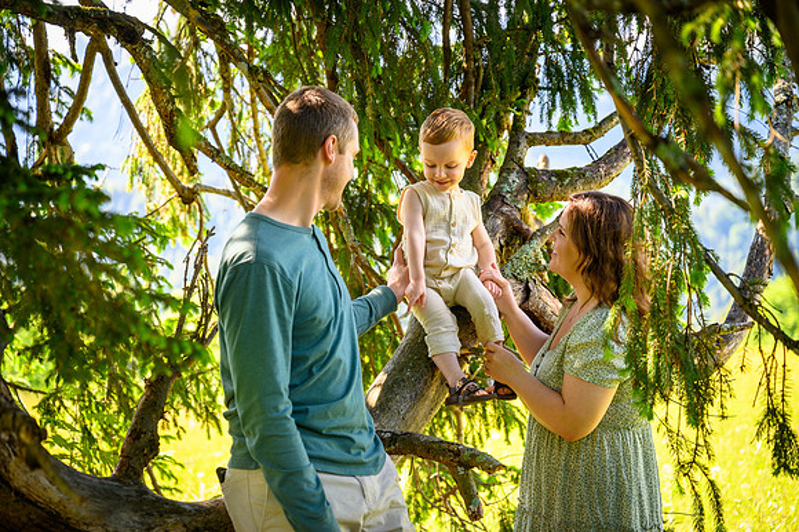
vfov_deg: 19.4
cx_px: 400
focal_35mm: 70
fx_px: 1553
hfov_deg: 28.9
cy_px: 266
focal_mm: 70
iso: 100
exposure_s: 1/125
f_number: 3.2
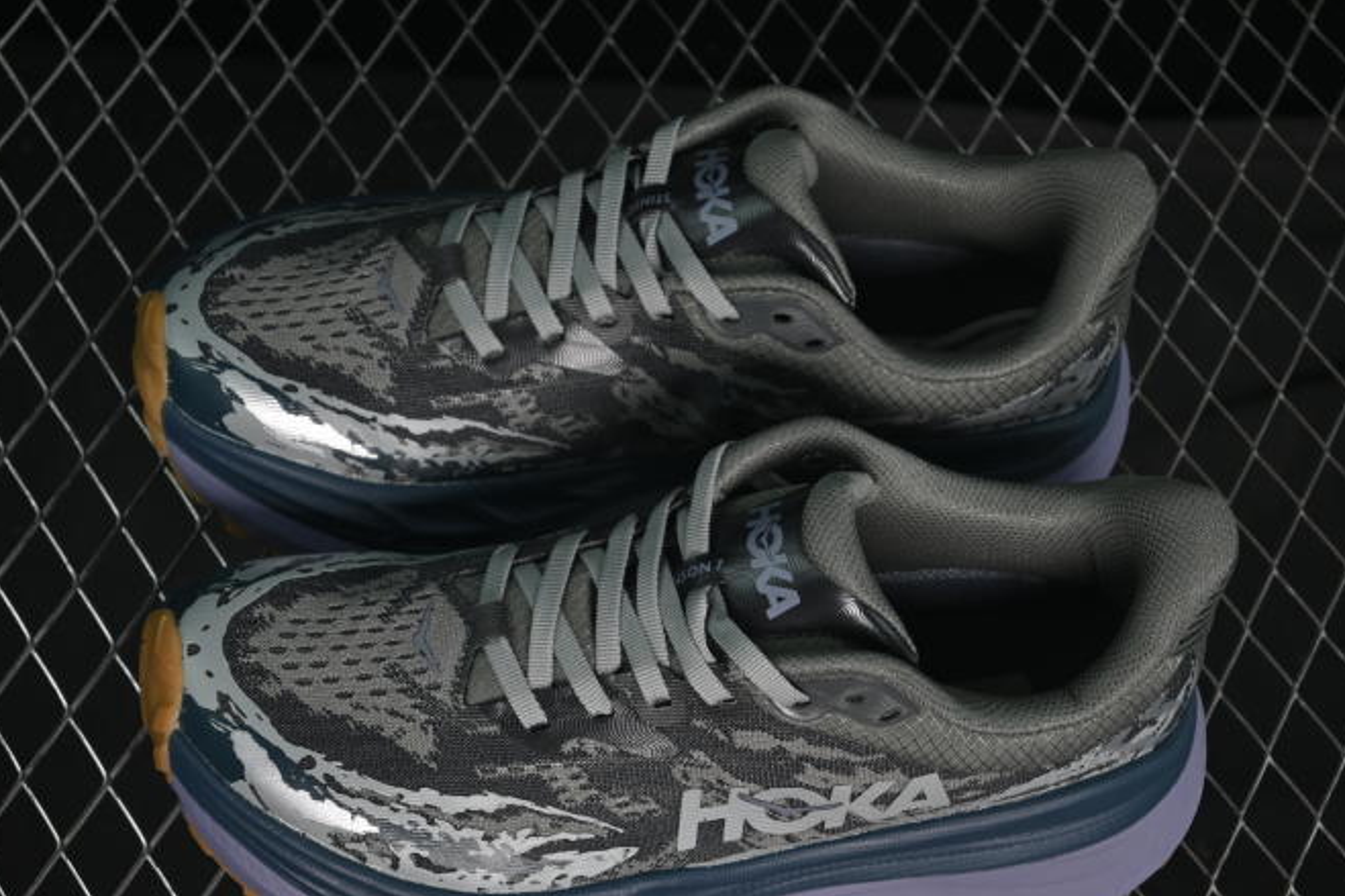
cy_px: 528
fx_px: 3399
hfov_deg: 22.4
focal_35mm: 91
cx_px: 671
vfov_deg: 15.0
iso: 160
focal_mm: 50
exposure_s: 1/40
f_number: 6.3
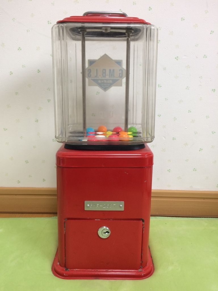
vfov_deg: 61.7
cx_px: 109
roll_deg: +1.8
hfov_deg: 48.2
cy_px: 146
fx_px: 244
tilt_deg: -15.7
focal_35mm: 29
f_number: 2.2
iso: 64
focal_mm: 4.15
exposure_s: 1/30
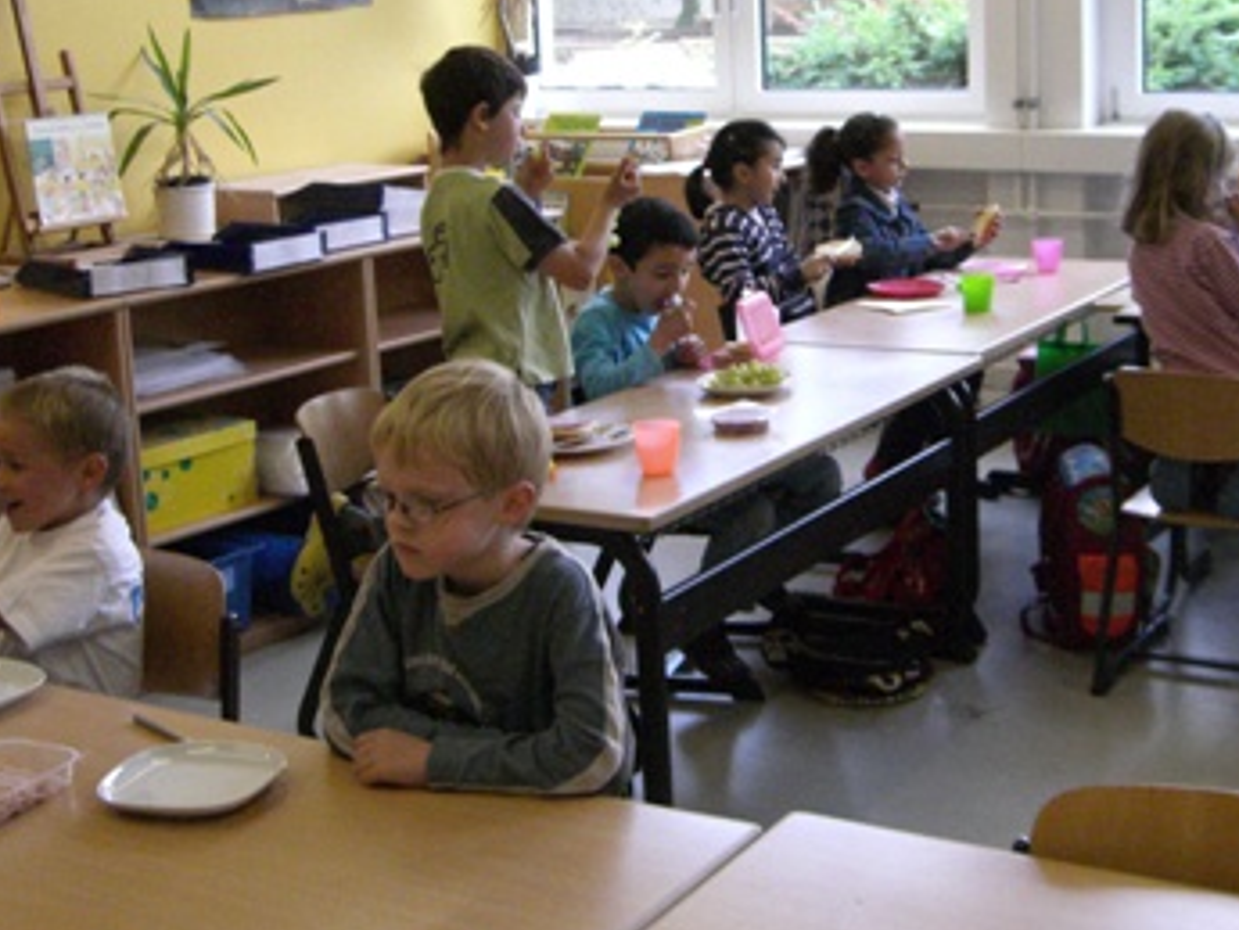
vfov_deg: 26.4
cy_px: 311
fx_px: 1969
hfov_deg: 34.8
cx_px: 758
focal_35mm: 55
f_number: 2.8
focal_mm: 7.9
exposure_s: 1/250
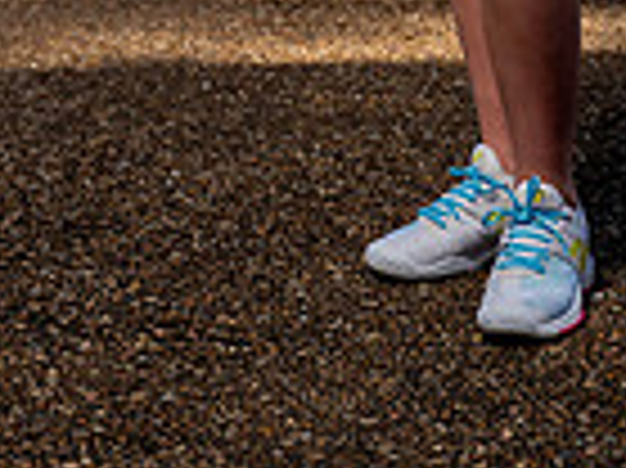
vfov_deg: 9.9
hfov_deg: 14.4
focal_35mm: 137
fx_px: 2475
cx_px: 459
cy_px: -504
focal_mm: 44
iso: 100
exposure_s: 1/1250
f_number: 4
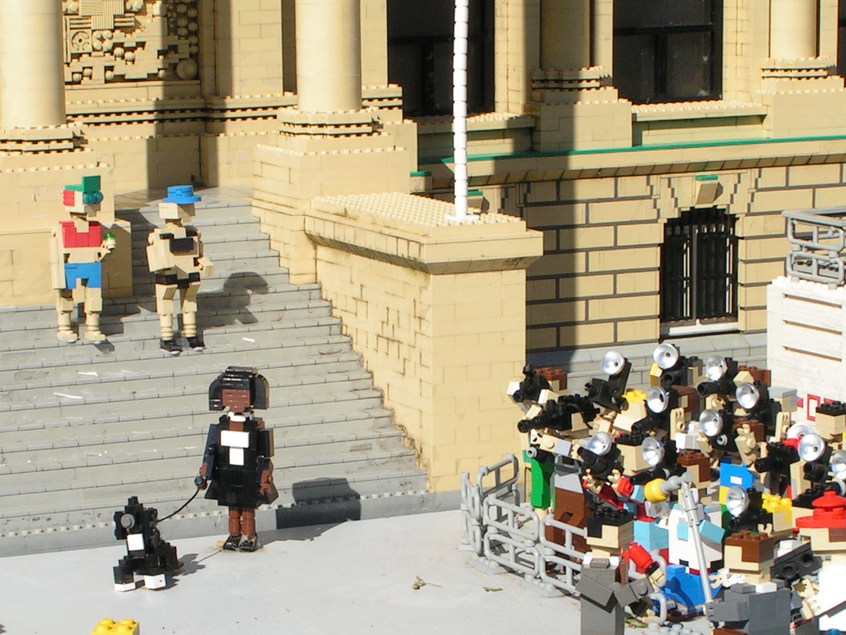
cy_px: 405
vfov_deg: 11.3
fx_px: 3202
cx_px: 429
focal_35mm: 131
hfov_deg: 15.1
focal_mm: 12.7
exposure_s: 1/400
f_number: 6.3
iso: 50
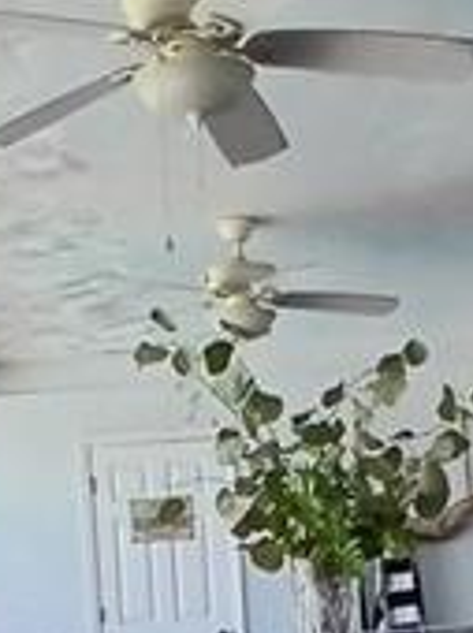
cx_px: 246
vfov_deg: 23.1
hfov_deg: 19.1
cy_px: 771
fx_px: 1406
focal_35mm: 77
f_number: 2.2
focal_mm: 1.4
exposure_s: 1/60
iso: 64
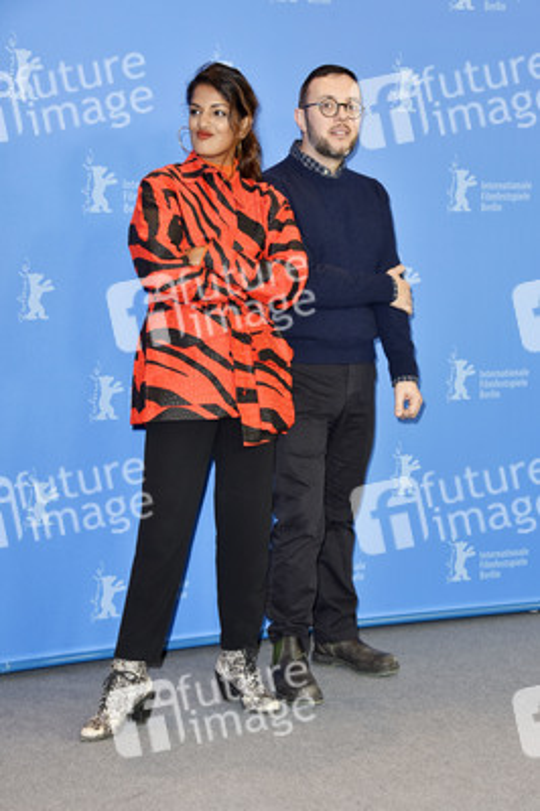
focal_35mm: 65
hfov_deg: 20.9
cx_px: 270
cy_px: 406
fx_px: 1465
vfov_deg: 31.0
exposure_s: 1/125
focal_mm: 65
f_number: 5.6
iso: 640
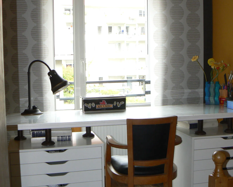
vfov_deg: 32.1
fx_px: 324
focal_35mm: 47
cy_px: 97
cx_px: 117
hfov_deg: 39.5
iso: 100
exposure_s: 1/30
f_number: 2.8
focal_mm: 6
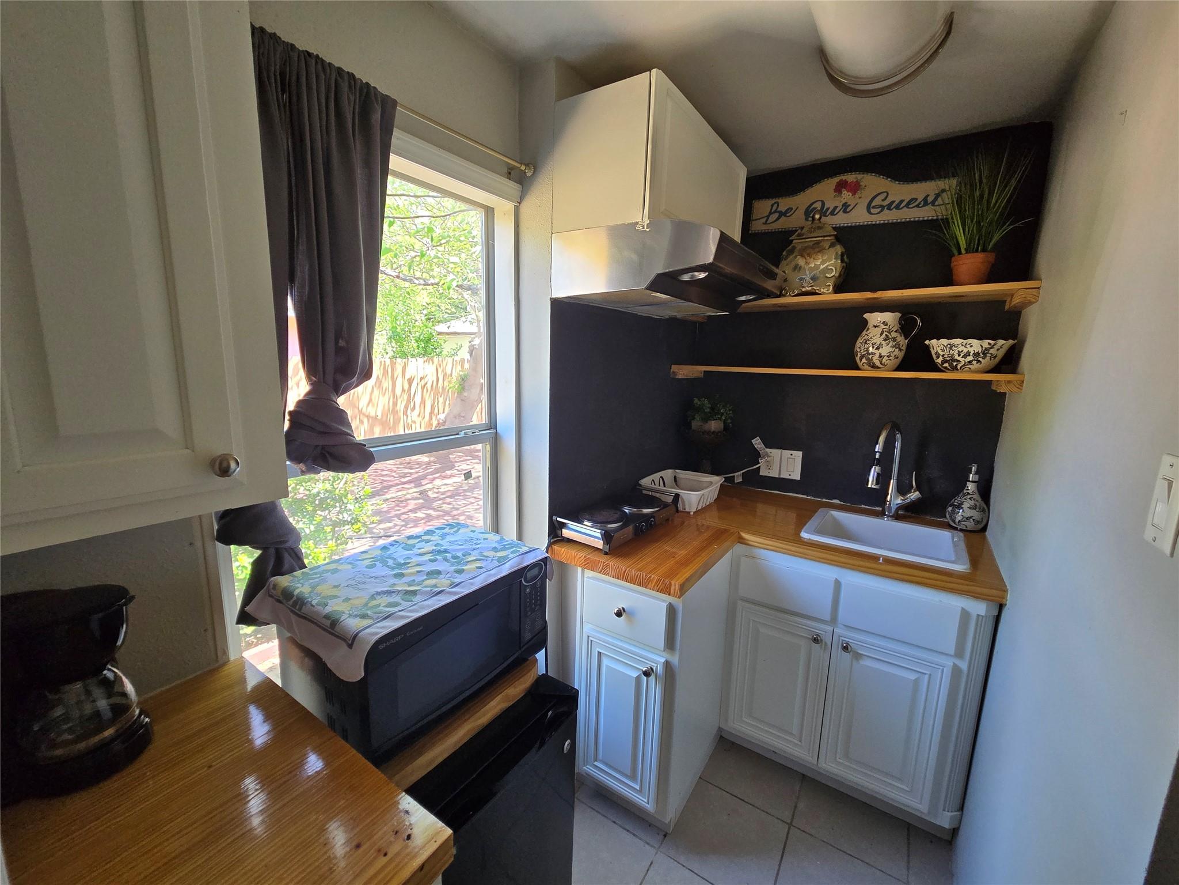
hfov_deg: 106.2
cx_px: 590
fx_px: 443
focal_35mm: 13
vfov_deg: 89.9
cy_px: 442
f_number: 2.2
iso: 250
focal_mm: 2.2
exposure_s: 1/100
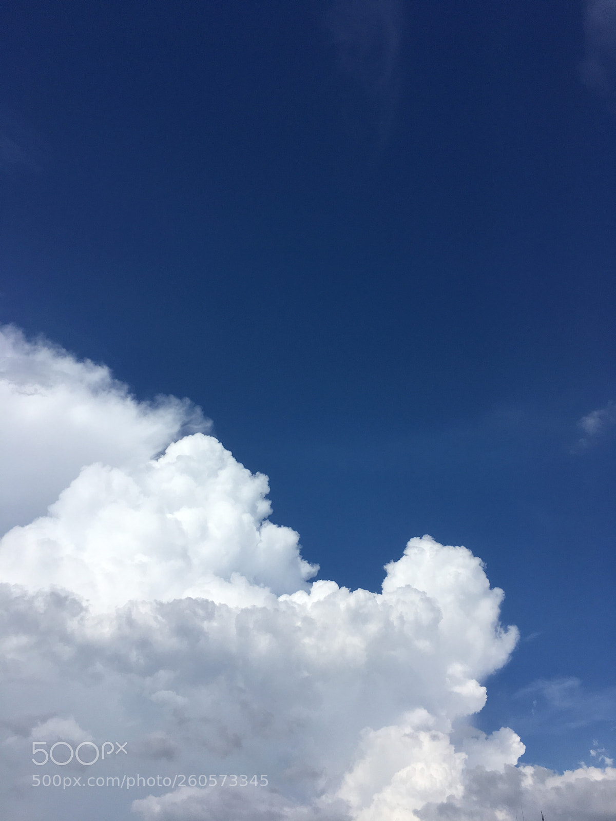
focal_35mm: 29
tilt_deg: +41.3
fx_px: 688
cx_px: 308
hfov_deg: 48.2
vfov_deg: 61.7
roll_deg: +1.0
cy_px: 410
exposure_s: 1/4525
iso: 25
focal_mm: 4.15
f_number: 2.2
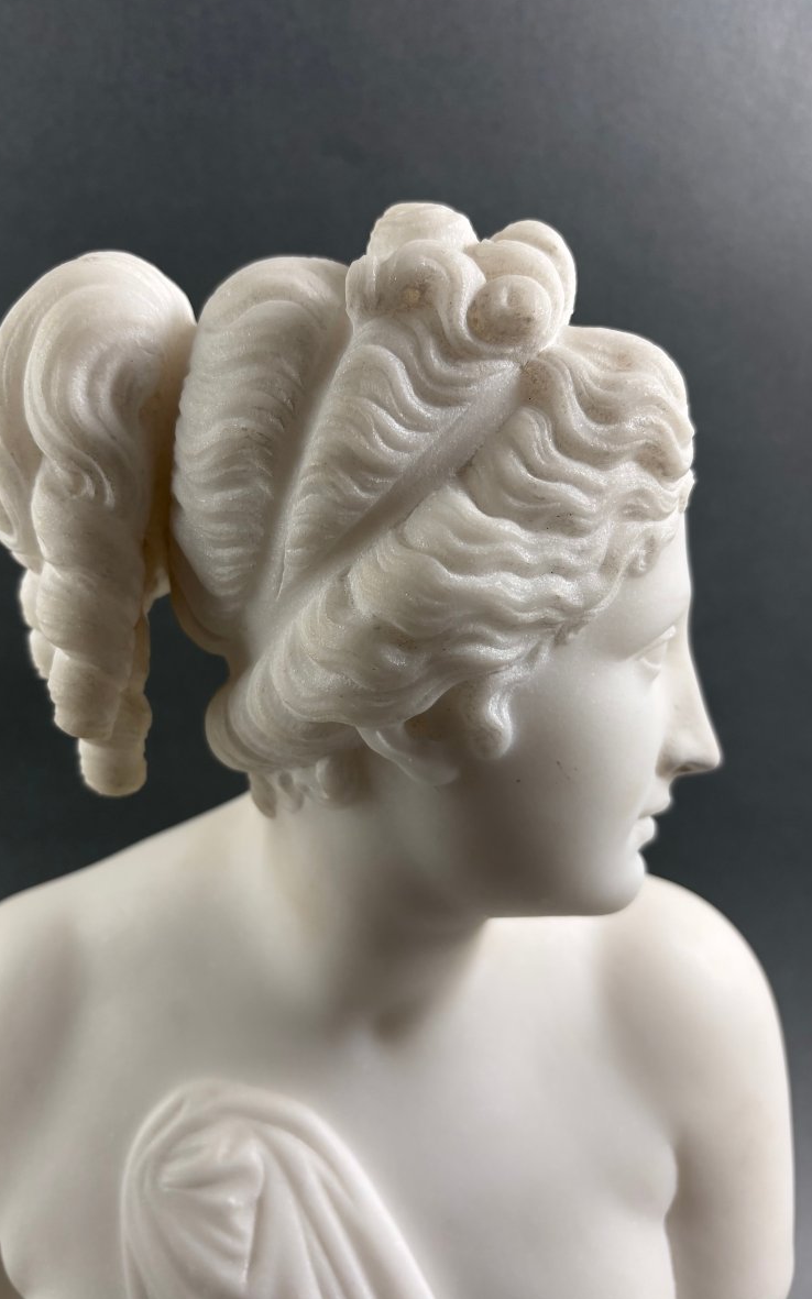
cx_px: 382
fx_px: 992
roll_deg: -0.1
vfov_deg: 66.5
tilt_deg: -2.7
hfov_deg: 44.5
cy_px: 652
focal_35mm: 28
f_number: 1.6
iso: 80
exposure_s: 1/50
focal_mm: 5.96
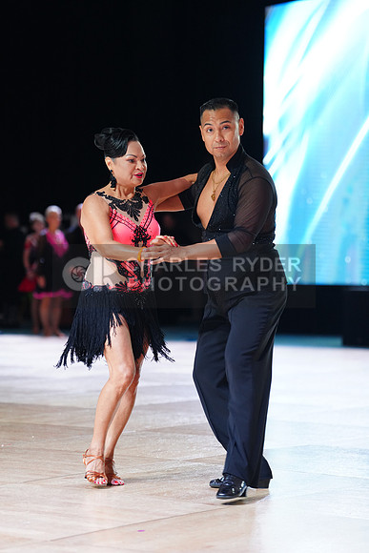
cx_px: 184
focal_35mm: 118
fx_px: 1813
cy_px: 276
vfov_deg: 17.3
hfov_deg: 11.6
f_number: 2.8
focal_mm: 118
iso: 1250
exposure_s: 1/400
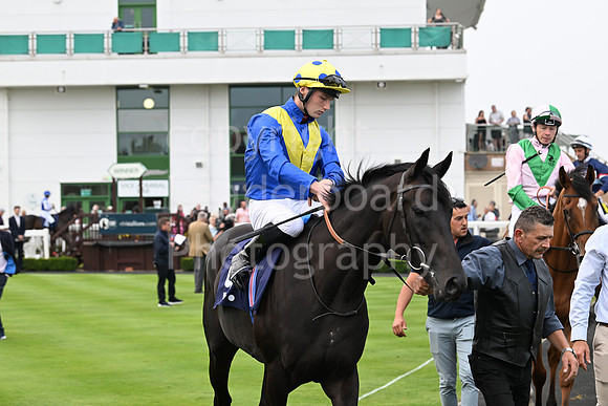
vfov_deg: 14.9
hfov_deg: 22.1
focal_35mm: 92
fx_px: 1554
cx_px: 304
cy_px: 203
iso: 640
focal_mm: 92
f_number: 5.6
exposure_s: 1/400
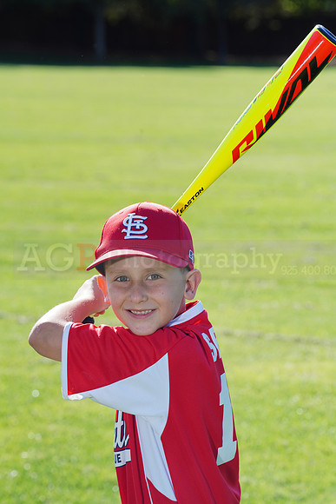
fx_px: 2728
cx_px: 168
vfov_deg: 10.5
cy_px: 252
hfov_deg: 7.0
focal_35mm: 195
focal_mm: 195
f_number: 10
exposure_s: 1/200
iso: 200
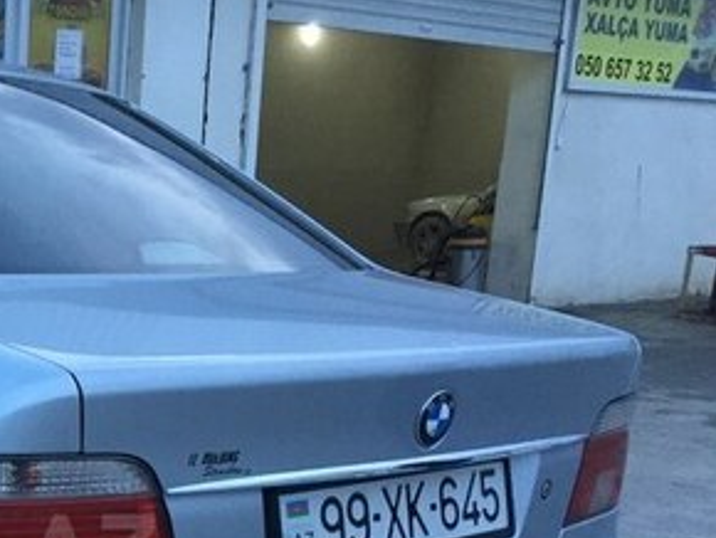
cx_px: -96
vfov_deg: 21.4
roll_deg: -0.3
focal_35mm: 66
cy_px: 552
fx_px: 1366
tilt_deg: -12.0
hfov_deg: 26.7
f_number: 2.2
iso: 64
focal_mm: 4.15
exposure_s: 1/33
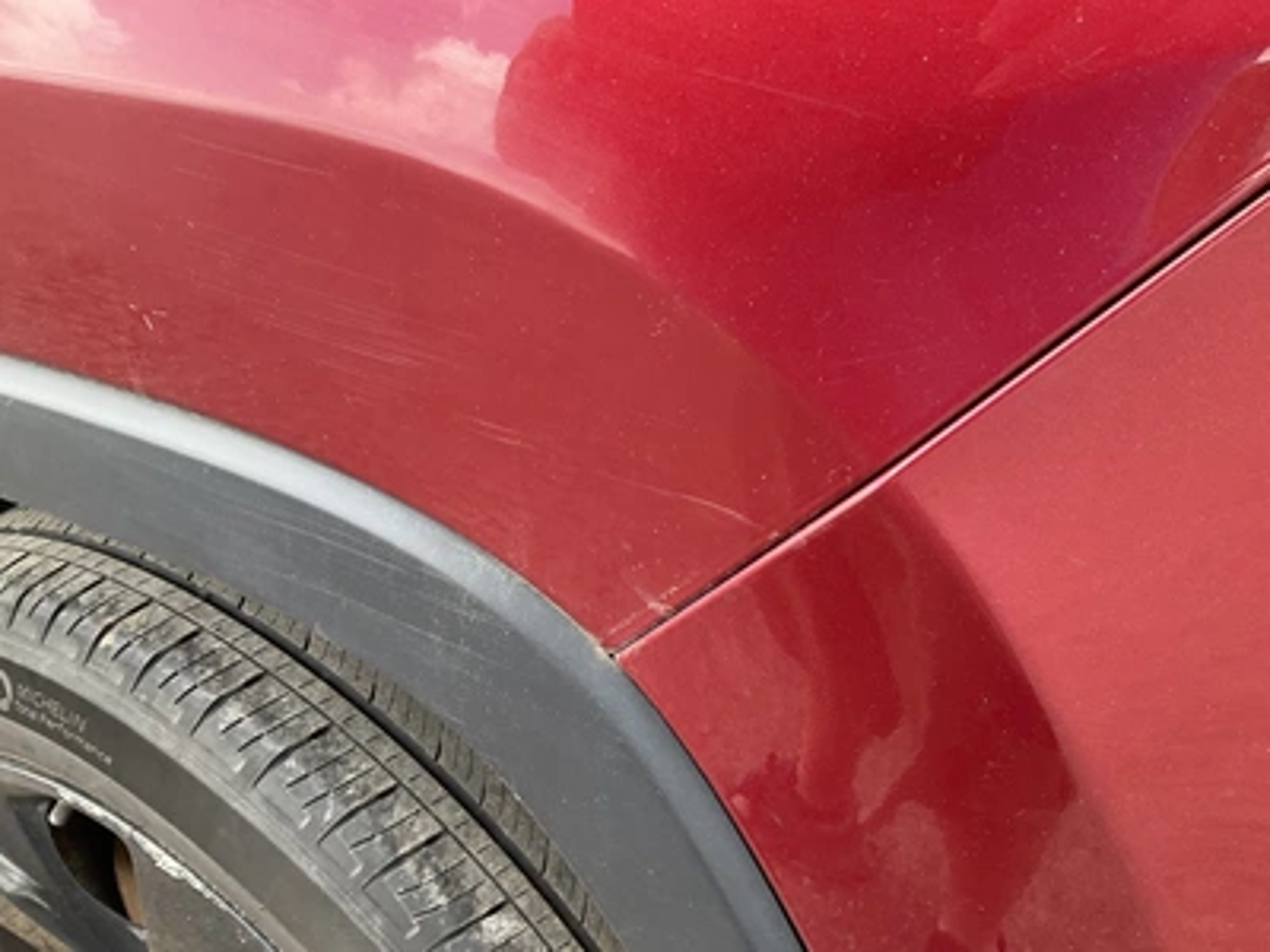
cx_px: 635
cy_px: 476
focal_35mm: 29
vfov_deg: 48.2
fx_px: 1064
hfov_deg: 61.7
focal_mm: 3
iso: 25
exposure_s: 1/145
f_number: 1.8
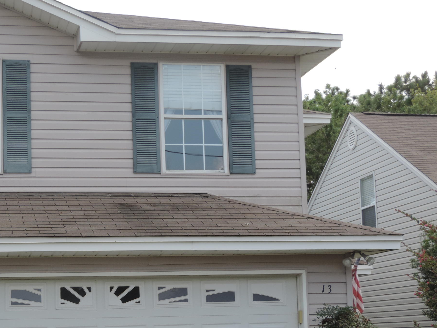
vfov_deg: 18.8
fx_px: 985
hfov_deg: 24.7
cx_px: 101
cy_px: 241
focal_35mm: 78
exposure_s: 1/320
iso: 80
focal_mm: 8.3
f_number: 3.5
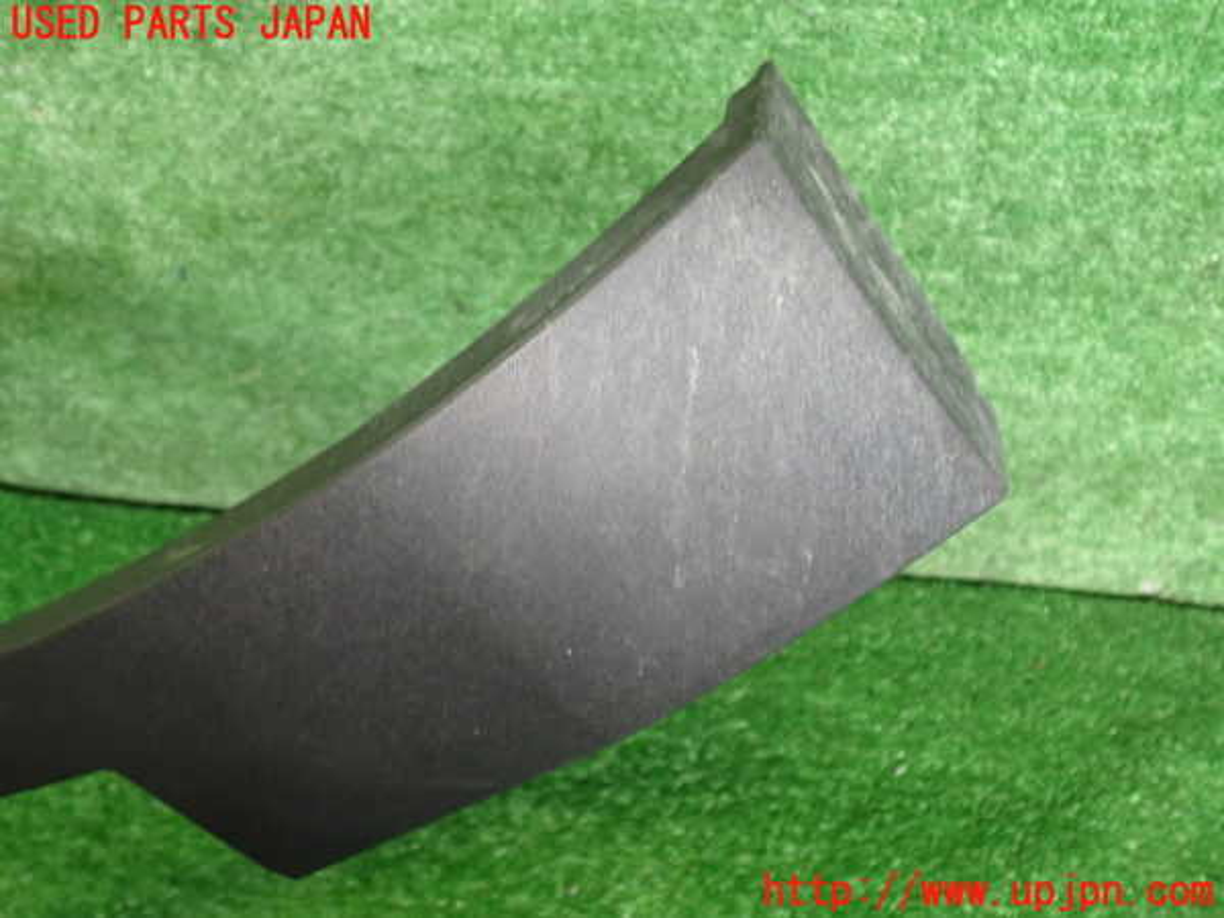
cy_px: 459
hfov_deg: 60.0
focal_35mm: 30
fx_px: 1061
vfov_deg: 46.8
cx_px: 612
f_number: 2.3
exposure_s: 1/30
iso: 400
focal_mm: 5.4
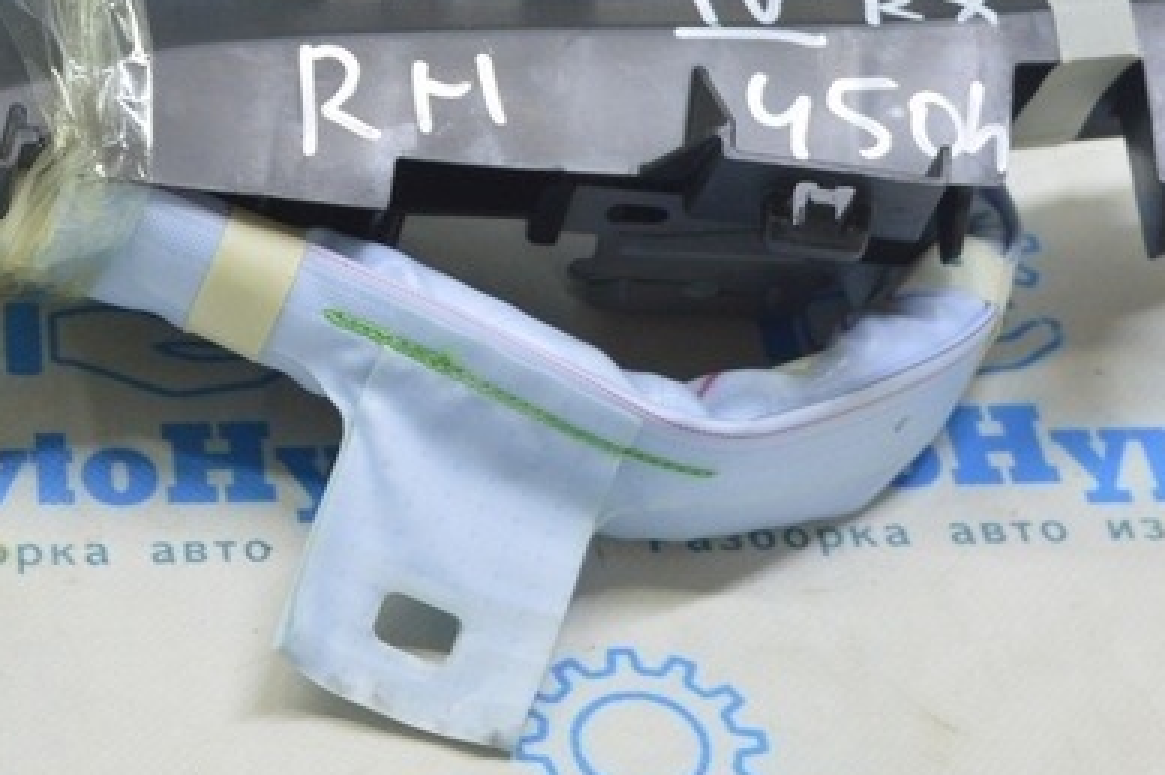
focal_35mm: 103
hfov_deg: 19.2
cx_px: -30
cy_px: 293
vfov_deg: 13.3
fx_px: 3330
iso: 400
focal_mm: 26
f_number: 5.6
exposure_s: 1/20
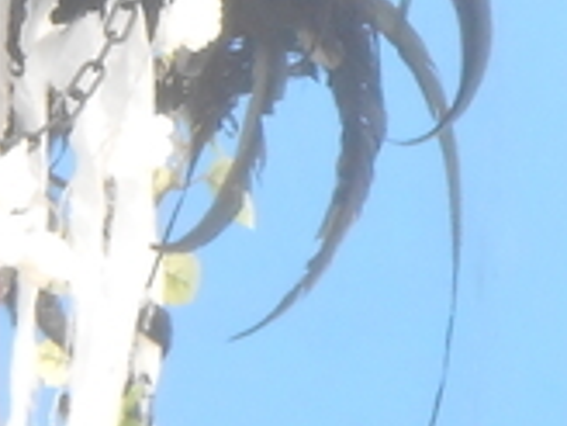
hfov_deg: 1.7
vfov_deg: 1.3
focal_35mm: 1139
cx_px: 363
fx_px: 18656
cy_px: -28
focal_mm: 27.6
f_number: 6.5
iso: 200
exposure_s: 1/60
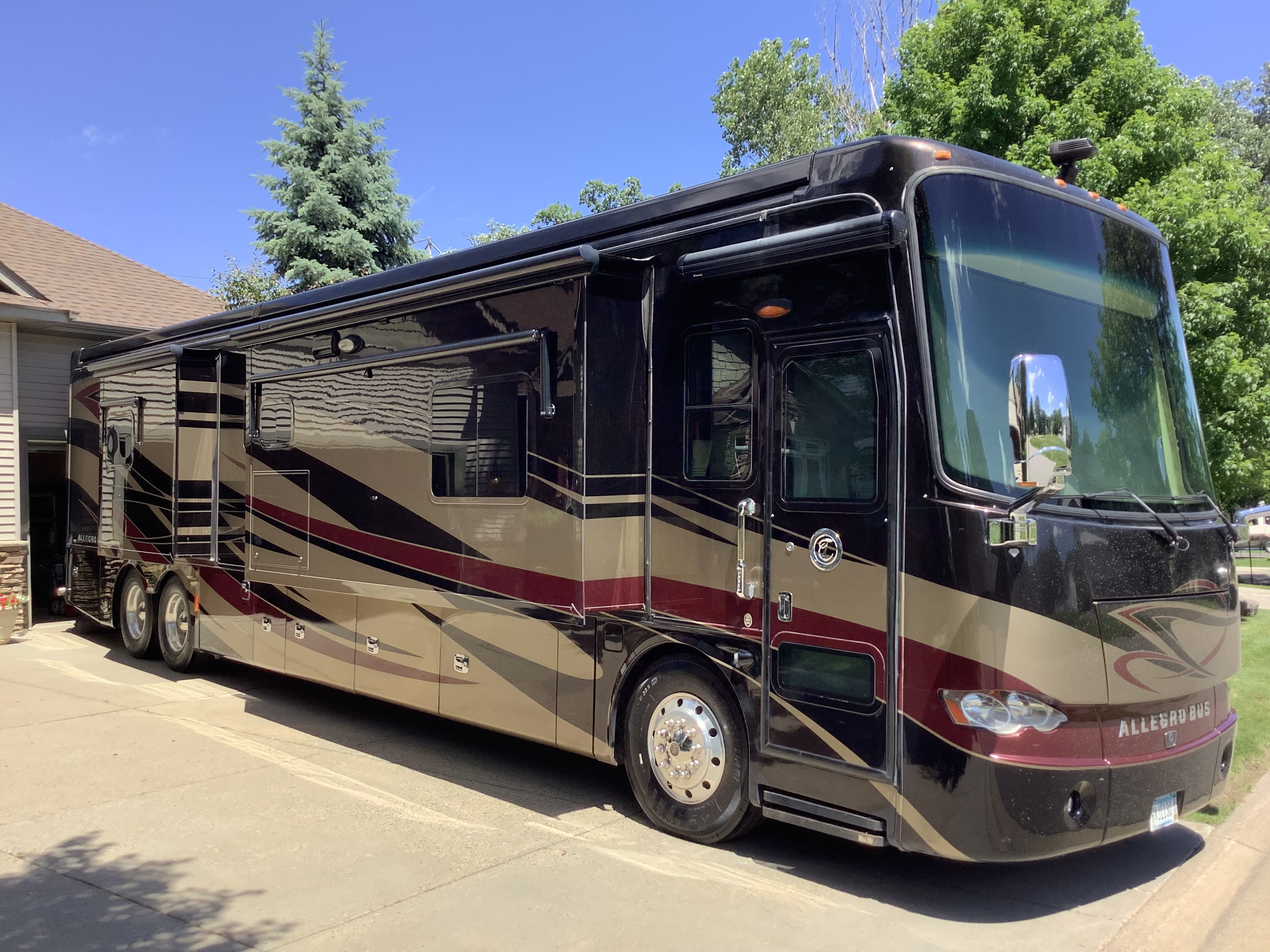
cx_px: 635
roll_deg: +0.1
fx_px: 1137
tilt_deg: -1.3
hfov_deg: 58.4
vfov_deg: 45.4
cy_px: 476
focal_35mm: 31
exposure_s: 1/488
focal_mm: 3.3
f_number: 2.4
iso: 25
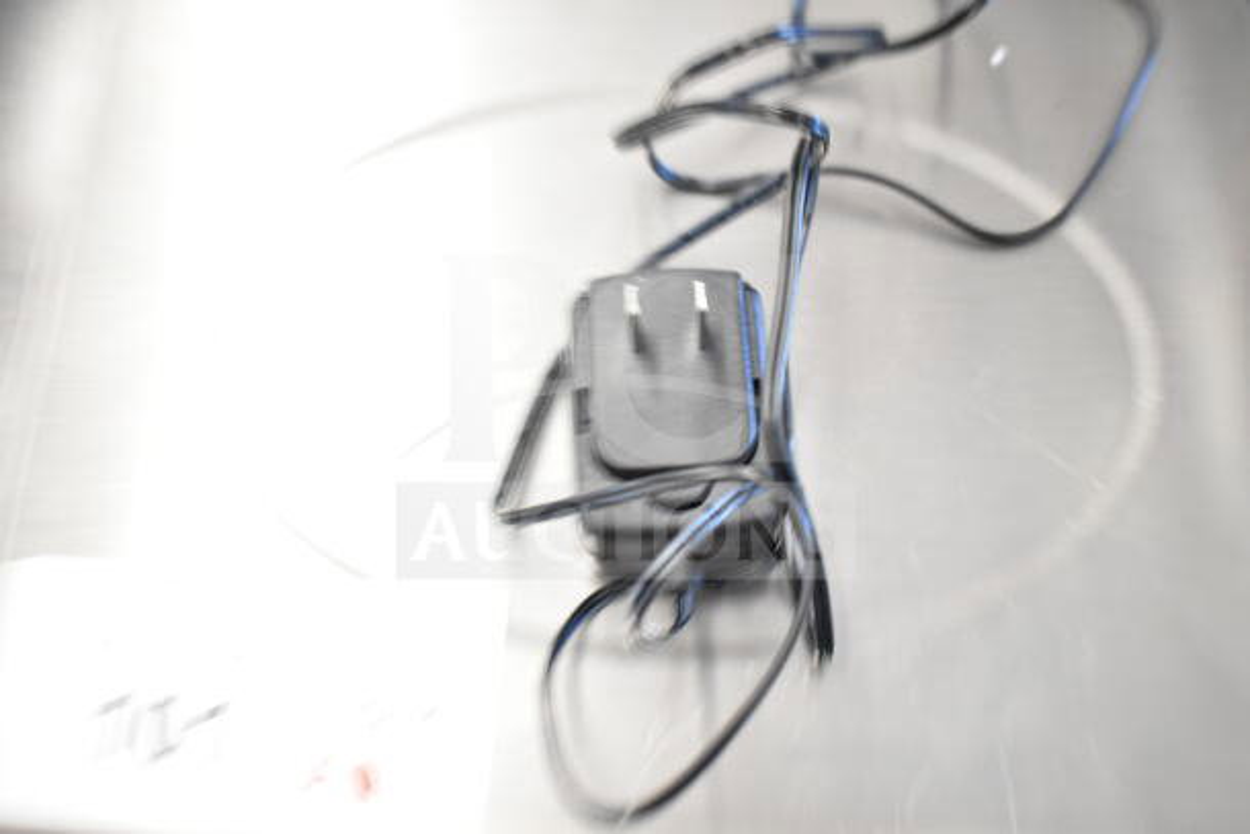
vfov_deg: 26.5
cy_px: 417
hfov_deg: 38.9
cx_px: 625
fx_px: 1771
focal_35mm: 51
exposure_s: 1/50
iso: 1800
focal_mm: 34
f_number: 4.5
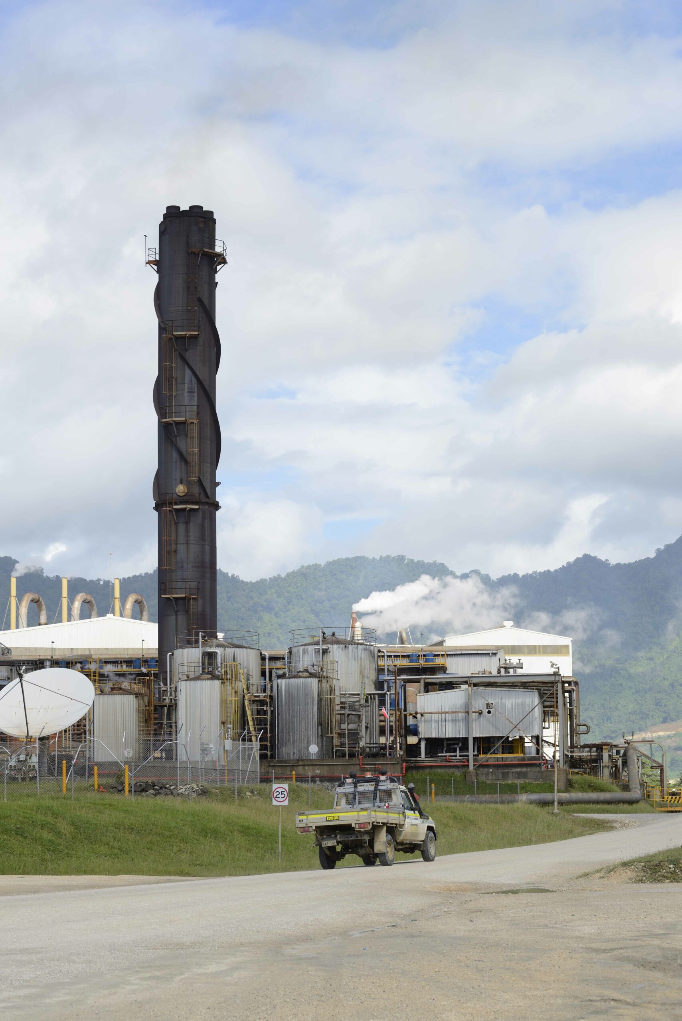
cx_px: 341
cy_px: 510
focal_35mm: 70
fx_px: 1987
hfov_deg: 19.5
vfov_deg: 28.8
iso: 100
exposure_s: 1/250
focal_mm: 70
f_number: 8
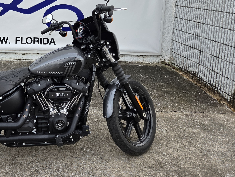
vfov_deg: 34.6
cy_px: 29
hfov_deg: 44.1
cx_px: 40
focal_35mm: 40
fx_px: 272
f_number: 1.8
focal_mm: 5.4
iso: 80
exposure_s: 1/1554
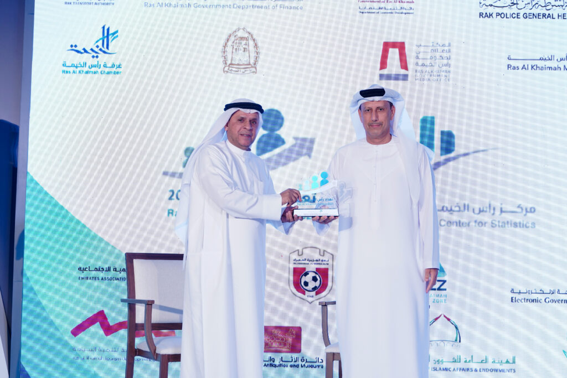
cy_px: 189
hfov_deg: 32.9
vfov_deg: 22.3
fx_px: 961
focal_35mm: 61
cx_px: 284
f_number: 3.5
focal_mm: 40.7
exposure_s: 1/160
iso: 500
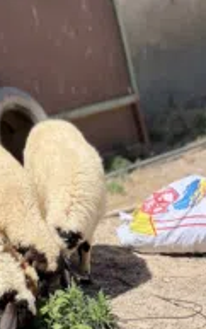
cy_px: 101
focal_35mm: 169
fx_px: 1515
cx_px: -27
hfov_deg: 7.7
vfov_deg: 12.4
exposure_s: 1/573
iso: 32
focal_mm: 9
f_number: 2.8
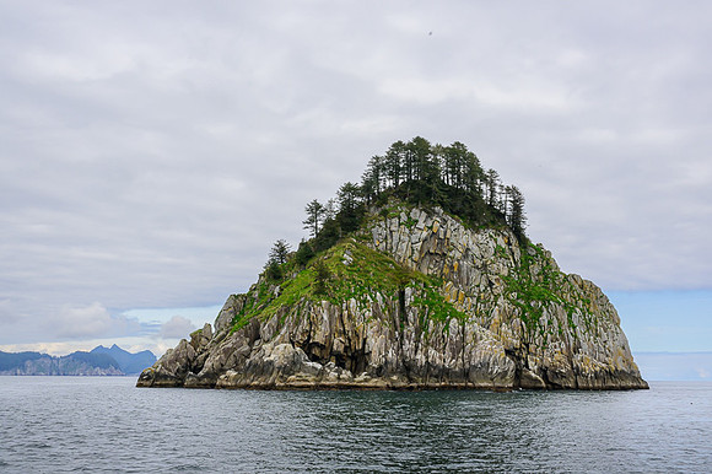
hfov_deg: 53.2
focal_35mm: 36
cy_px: 237
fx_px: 712
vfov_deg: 36.8
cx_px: 356
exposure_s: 1/500
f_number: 16
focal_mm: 36
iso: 800
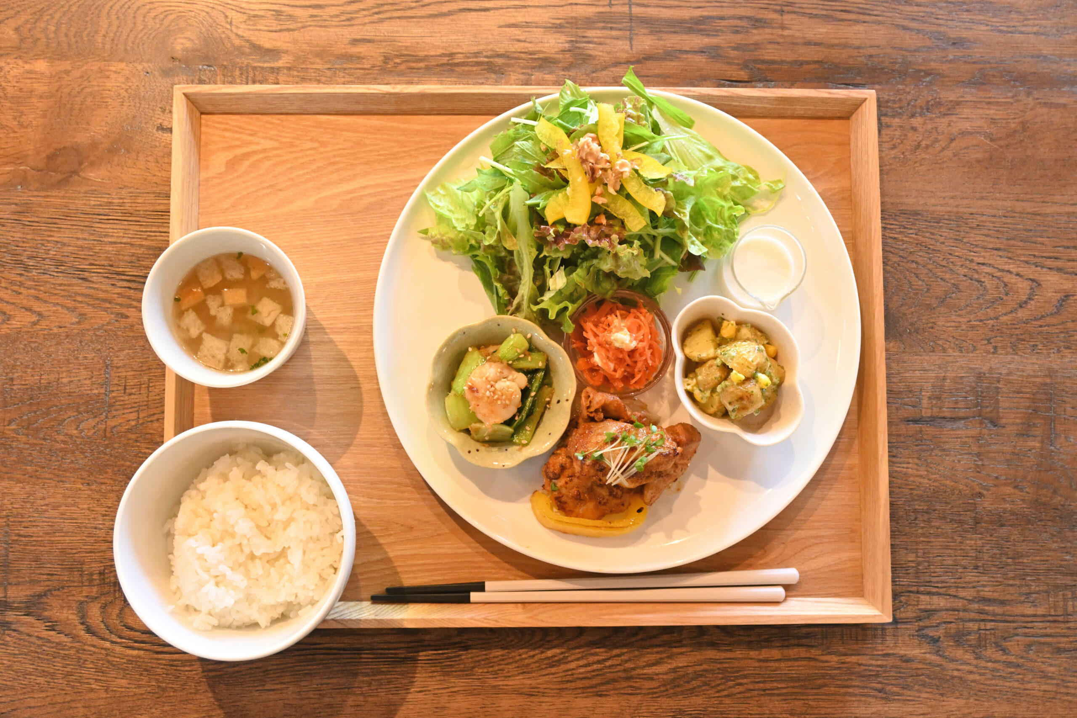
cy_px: 359
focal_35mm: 34
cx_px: 538
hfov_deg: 55.1
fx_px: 1032
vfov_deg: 38.4
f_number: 5.6
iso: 2500
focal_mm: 23
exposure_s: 1/60
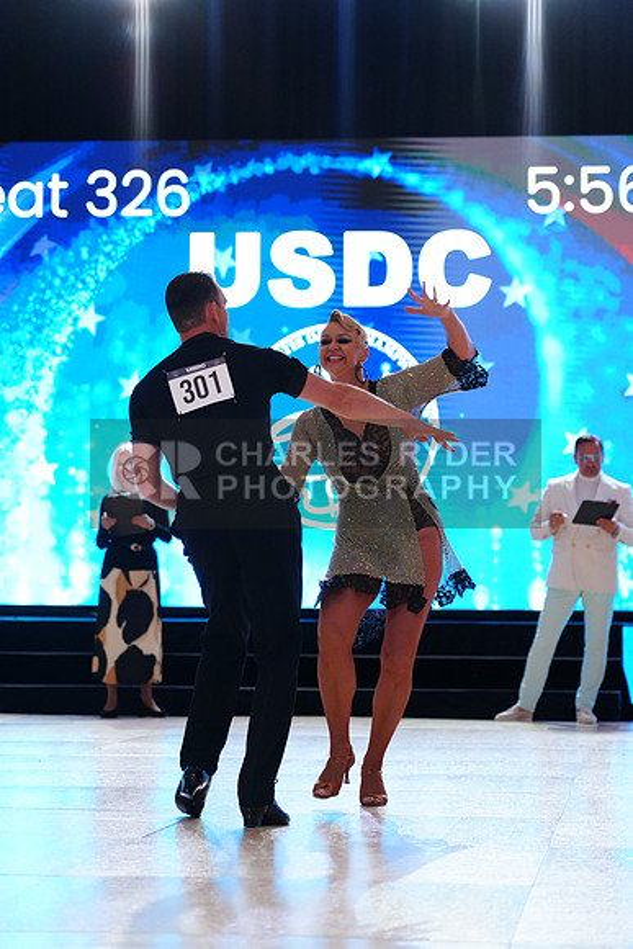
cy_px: 474
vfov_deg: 19.5
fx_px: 2768
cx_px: 316
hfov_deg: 13.0
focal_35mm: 105
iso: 2000
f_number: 4
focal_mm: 105
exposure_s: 1/250
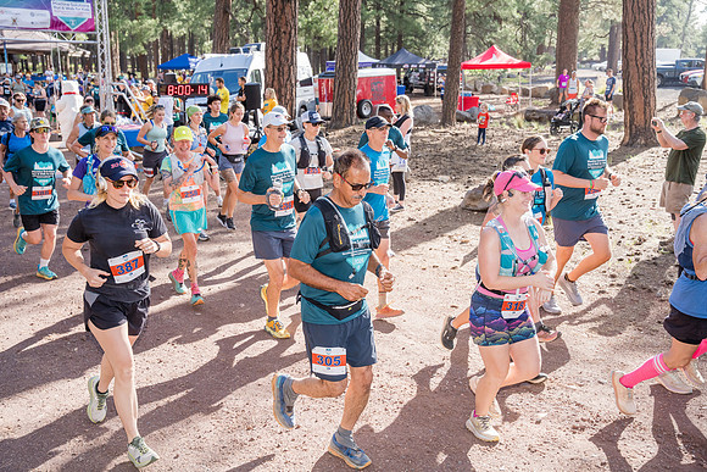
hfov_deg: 49.1
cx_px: 354
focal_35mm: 39
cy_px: 236
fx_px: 774
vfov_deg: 33.9
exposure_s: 1/640
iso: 800
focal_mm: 39.4
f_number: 5
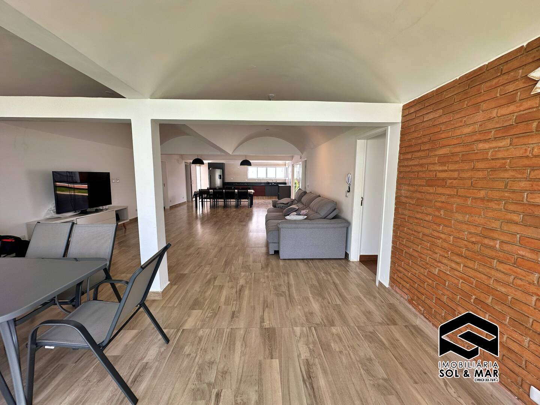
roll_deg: -0.5
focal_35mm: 14
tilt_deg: -7.2
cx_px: 270
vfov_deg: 85.7
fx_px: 218
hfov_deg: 102.1
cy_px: 202
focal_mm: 2.22
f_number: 2.2
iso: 40
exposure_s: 1/112
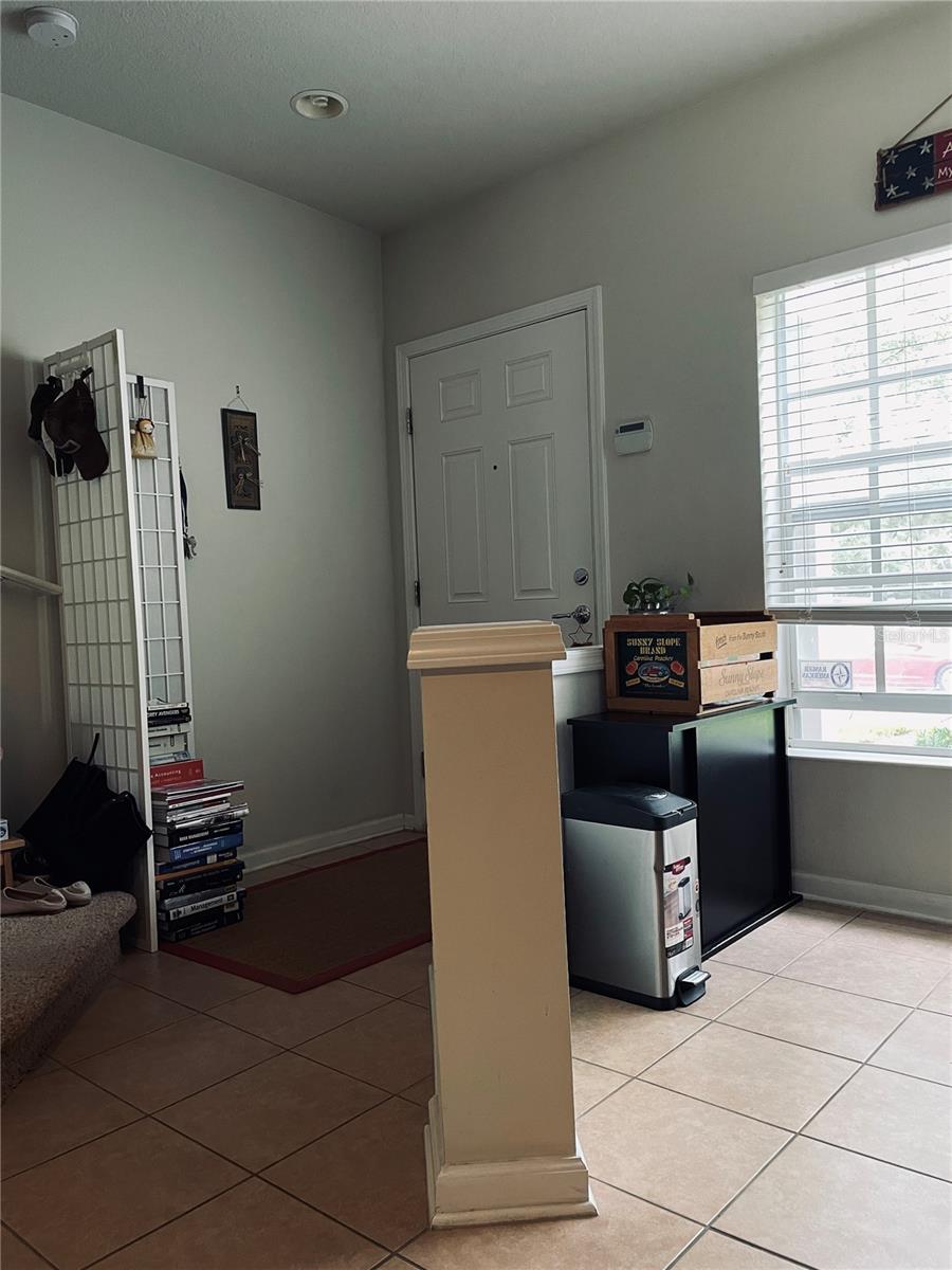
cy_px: 635
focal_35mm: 26
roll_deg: +2.6
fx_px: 953
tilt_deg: -1.2
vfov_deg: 67.3
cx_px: 476
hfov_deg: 53.1
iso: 200
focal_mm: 4.2
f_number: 1.6
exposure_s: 1/60
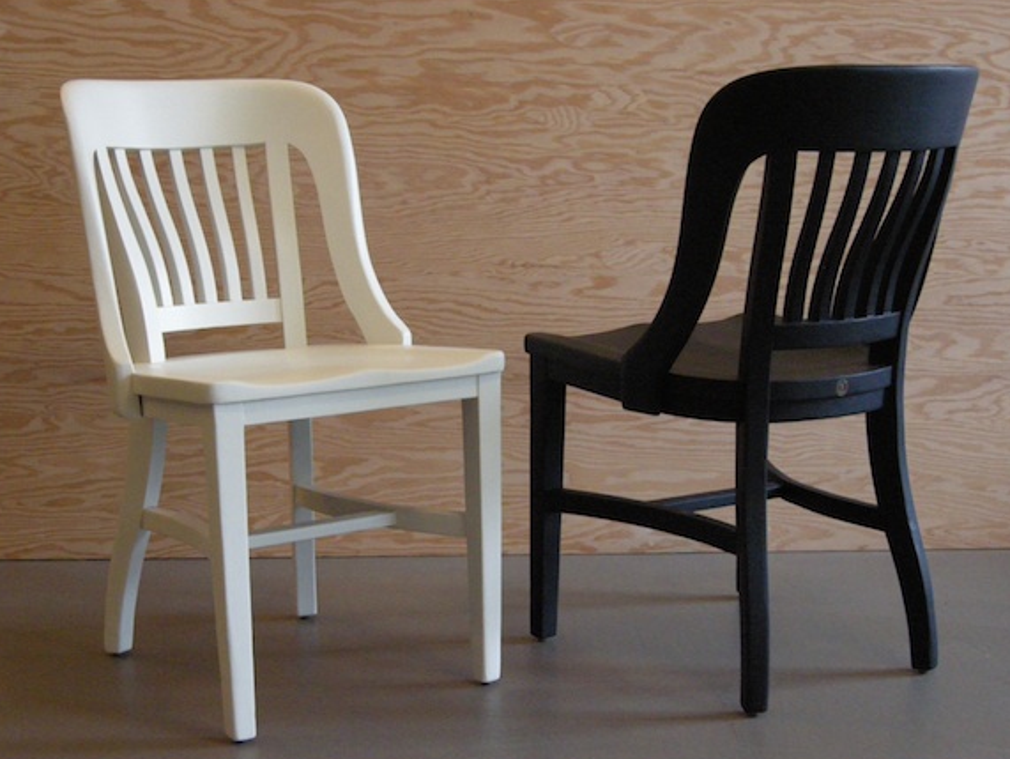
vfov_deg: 23.3
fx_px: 1839
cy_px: 391
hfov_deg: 30.7
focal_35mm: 63
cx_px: 502
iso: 800
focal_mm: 12.9
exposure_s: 1/44.2
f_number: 3.5
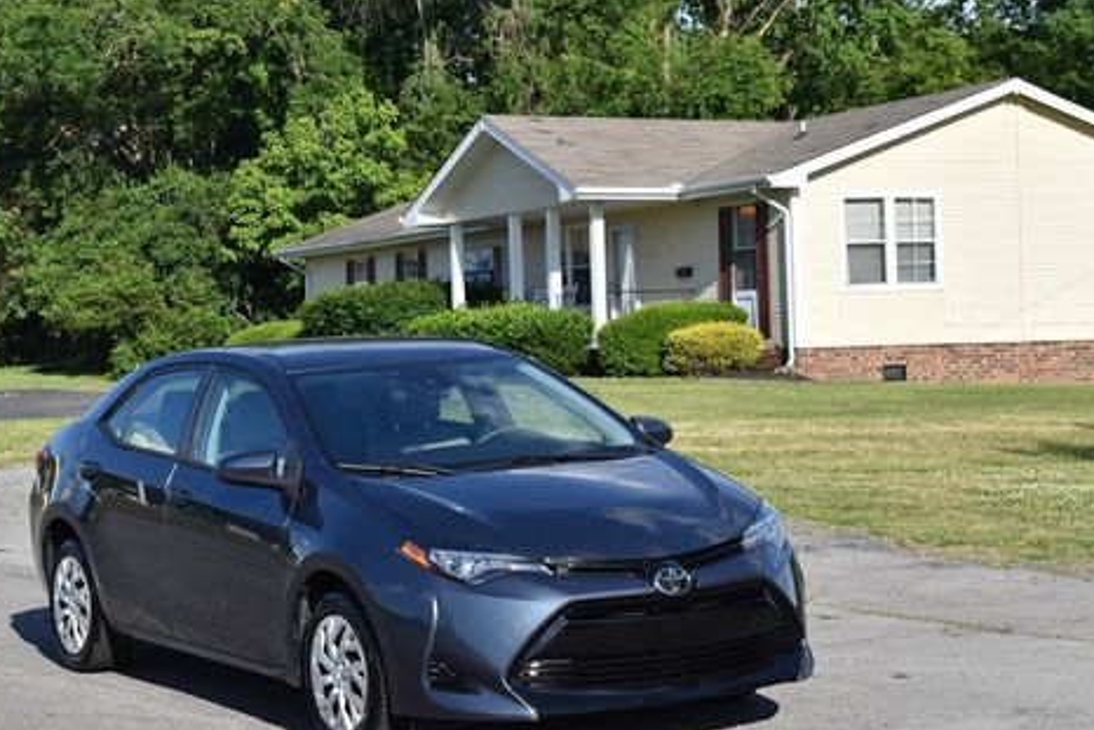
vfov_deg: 14.8
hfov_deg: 22.0
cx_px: 455
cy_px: 388
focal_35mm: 93
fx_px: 2817
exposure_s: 1/250
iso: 100
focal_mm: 45
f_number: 8
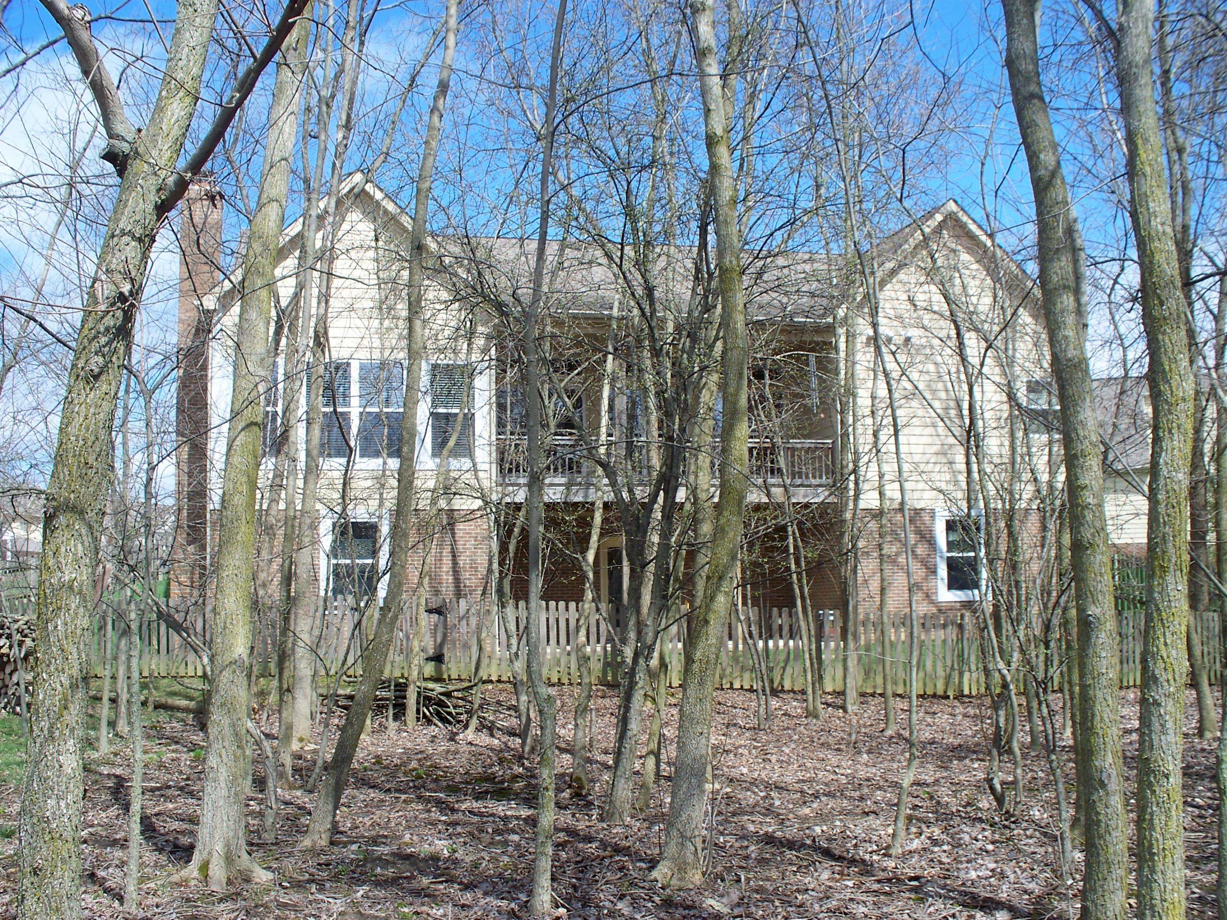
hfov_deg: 51.4
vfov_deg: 39.7
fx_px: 1276
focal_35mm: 36
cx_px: 614
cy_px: 460
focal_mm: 7.54
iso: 80
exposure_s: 1/320
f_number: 5
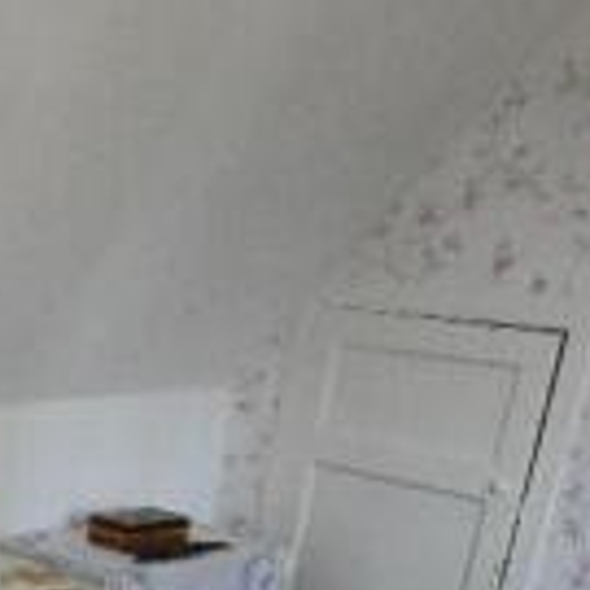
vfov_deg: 21.3
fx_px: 1312
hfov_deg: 22.6
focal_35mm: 68
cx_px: -177
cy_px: 885
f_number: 4.8
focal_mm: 11
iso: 2000
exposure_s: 1/125
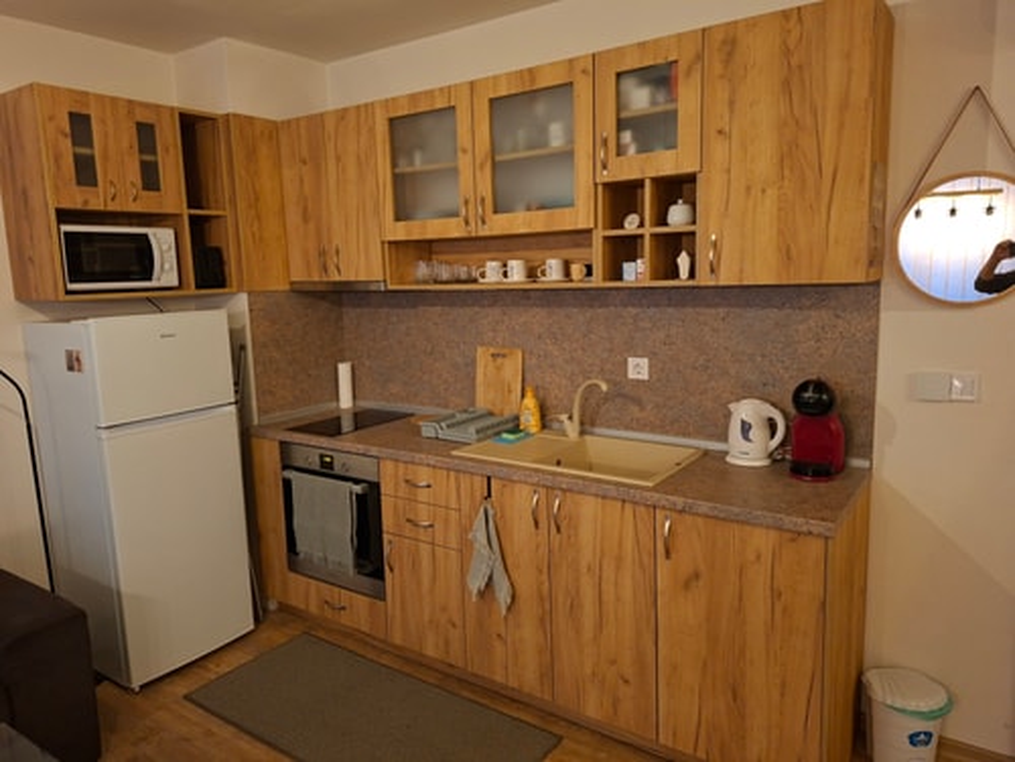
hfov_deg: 73.9
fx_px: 674
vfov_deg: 58.9
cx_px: 508
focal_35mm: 23
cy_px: 381
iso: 500
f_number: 1.8
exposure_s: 1/25
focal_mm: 5.54
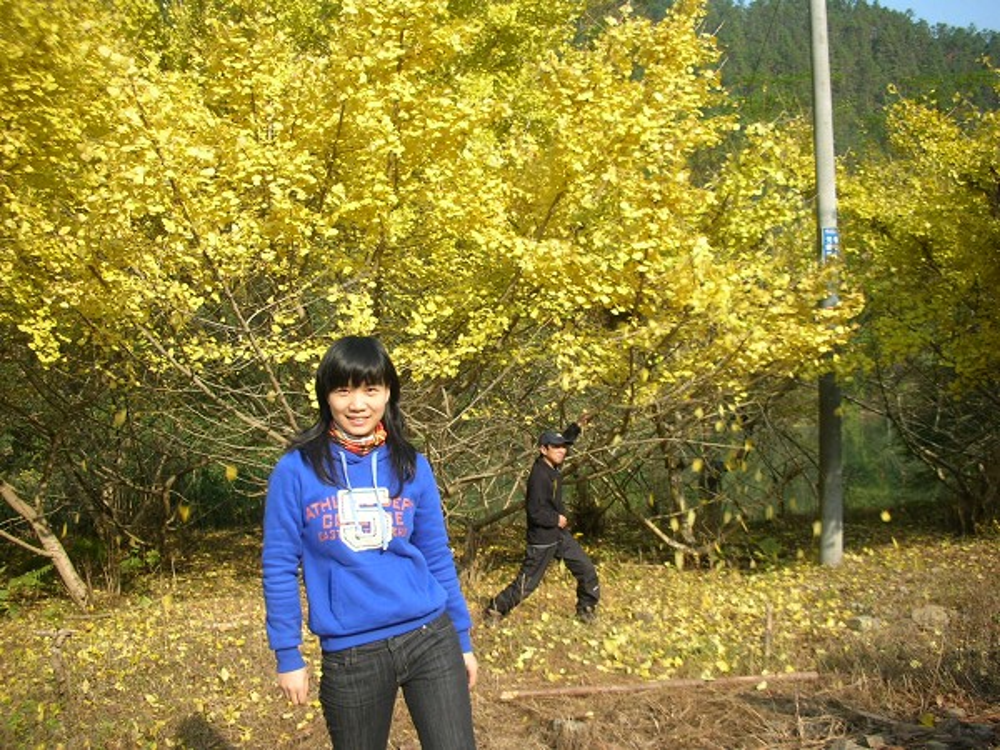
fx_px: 1011
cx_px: 500
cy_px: 375
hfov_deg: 52.6
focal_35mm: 35
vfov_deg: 40.7
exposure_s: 1/39.5
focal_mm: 5.8
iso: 50
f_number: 8.5
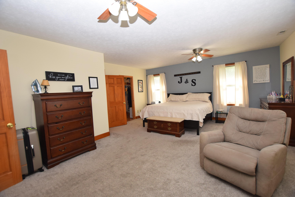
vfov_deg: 77.4
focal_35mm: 15
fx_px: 123
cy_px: 98
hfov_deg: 100.3
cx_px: 148
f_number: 4.5
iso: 800
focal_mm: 10
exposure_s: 1/80
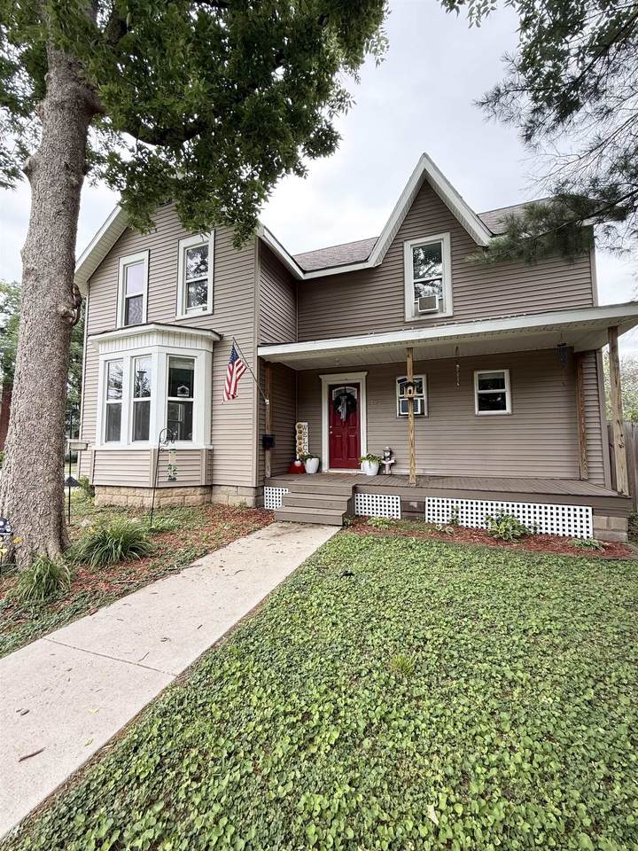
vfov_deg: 102.1
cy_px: 426
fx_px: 344
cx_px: 319
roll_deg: -0.3
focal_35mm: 14
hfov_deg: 85.7
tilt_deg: +4.9
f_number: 2.2
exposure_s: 1/277
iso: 50
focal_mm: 2.22
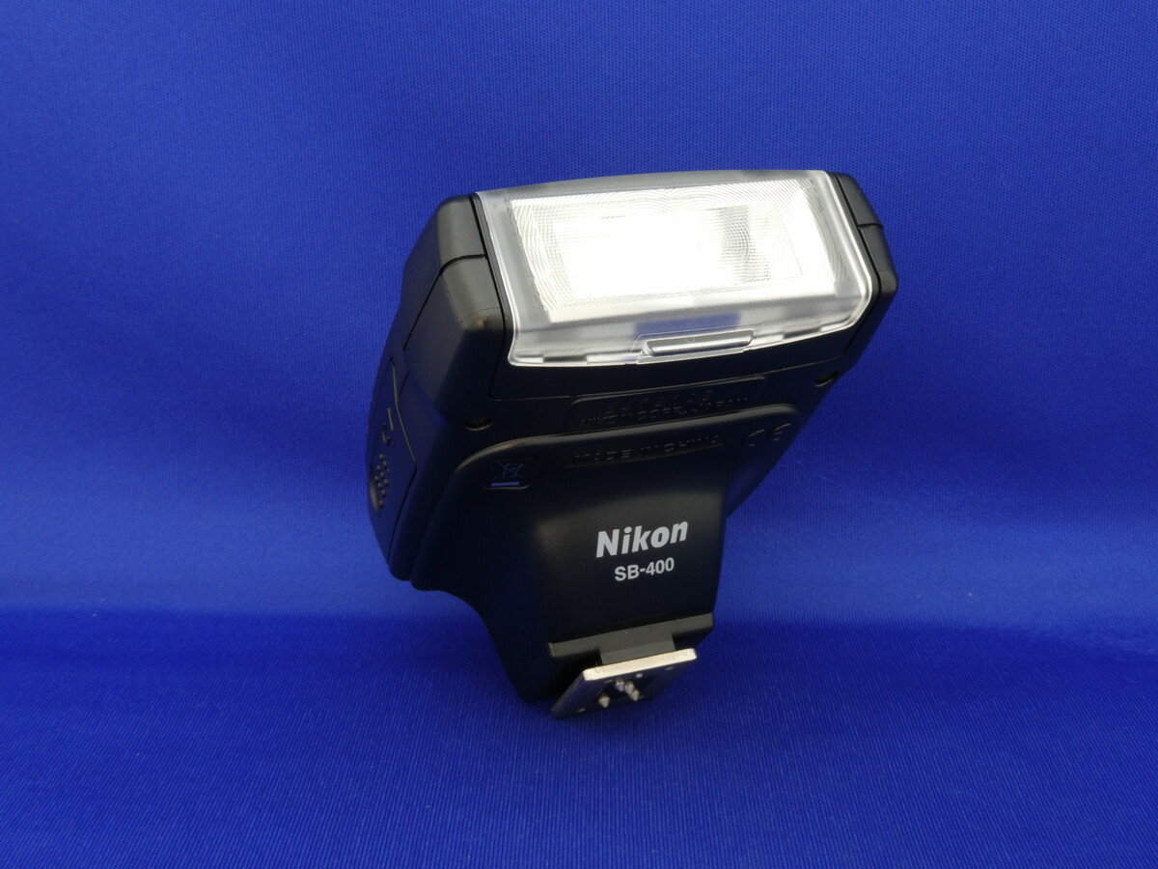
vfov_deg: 38.7
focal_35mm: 37
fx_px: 1238
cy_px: 434
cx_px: 579
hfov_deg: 50.1
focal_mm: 6.7
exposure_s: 1/1.3
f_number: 8
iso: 100
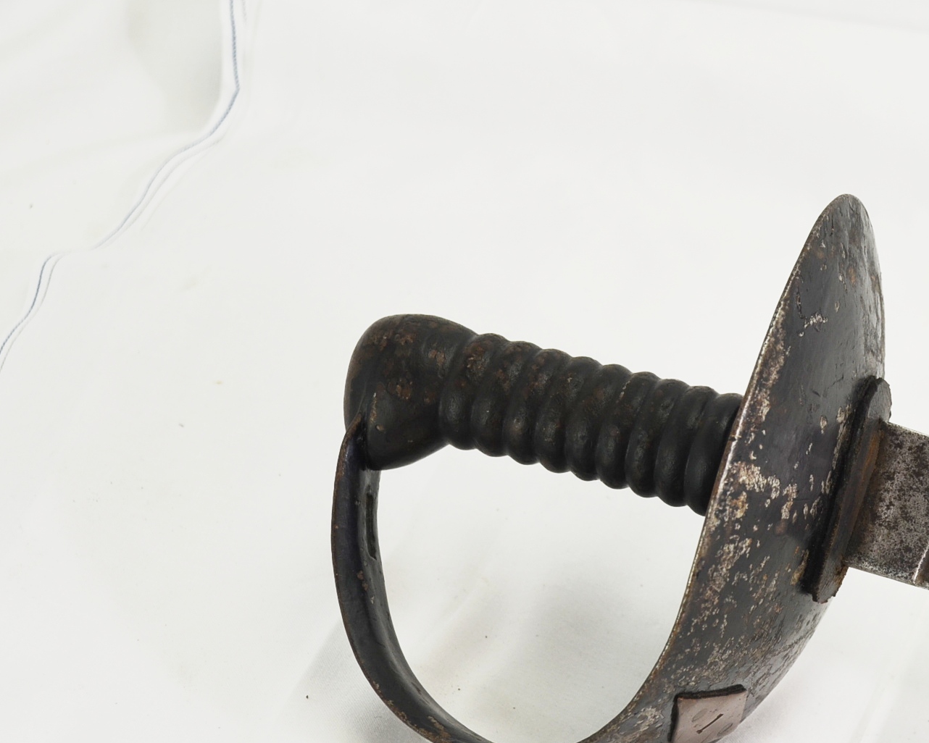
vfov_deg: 14.2
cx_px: 817
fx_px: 2970
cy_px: 516
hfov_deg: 17.5
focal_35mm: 108
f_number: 5.6
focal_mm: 40
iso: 220
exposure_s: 1/125
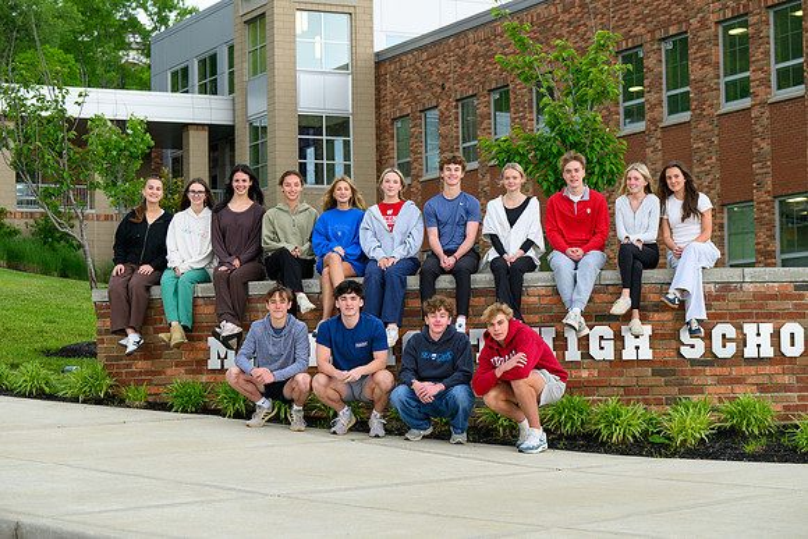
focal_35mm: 86
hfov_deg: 23.6
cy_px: 270
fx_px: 1931
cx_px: 404
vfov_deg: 15.9
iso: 250
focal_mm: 86
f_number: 4.5
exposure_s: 1/160
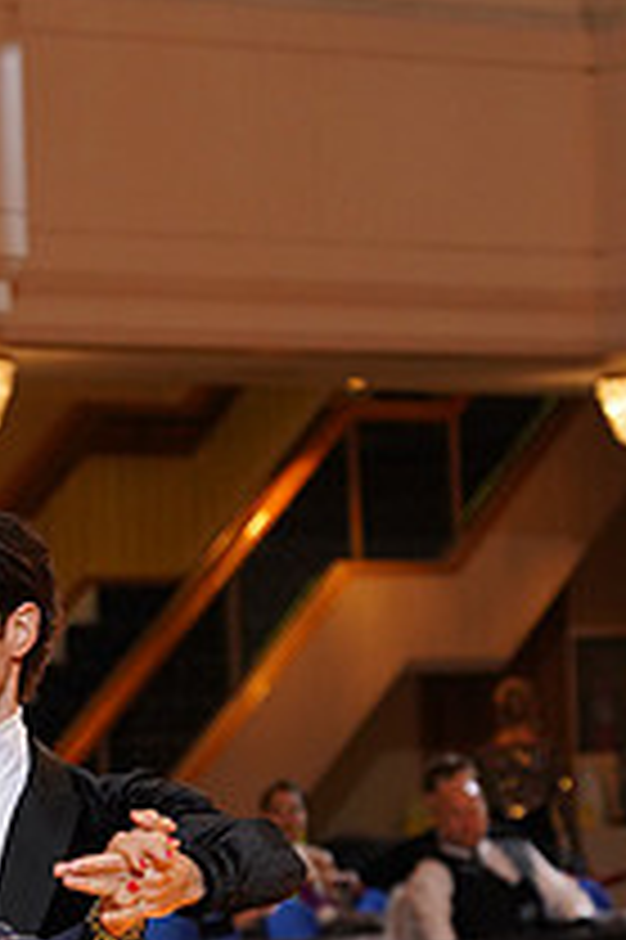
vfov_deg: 7.6
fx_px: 6975
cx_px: -191
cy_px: 1214
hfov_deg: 5.1
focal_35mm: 267
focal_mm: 96
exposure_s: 1/200
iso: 2500
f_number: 4.5
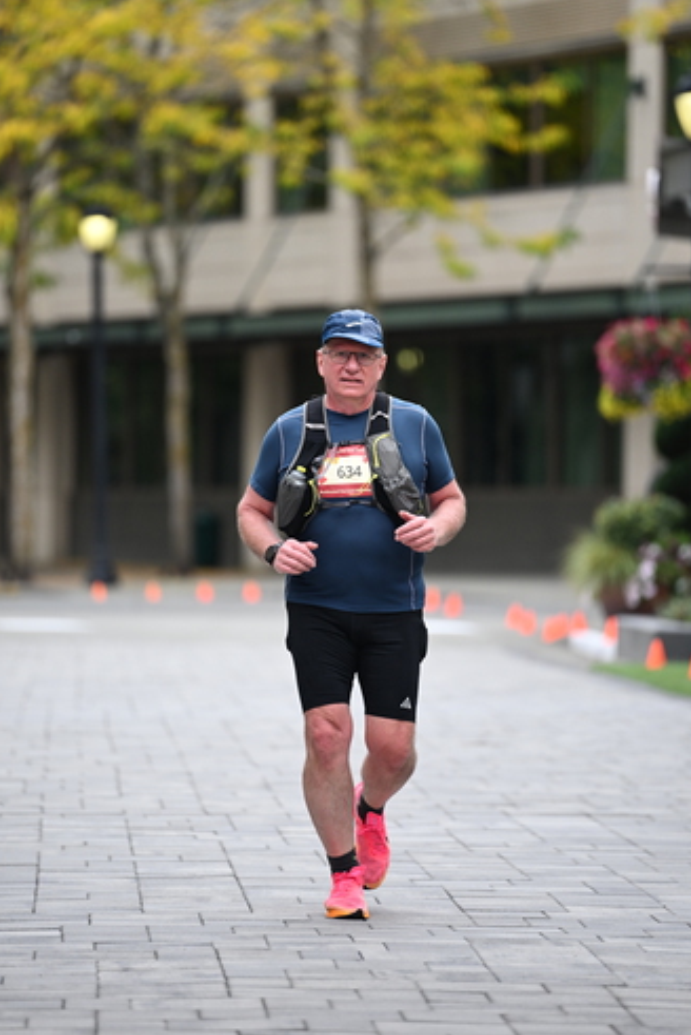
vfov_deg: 9.2
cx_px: 342
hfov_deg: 6.1
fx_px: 6440
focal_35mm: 224
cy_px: 481
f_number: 2.8
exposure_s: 1/2500
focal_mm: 200
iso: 640
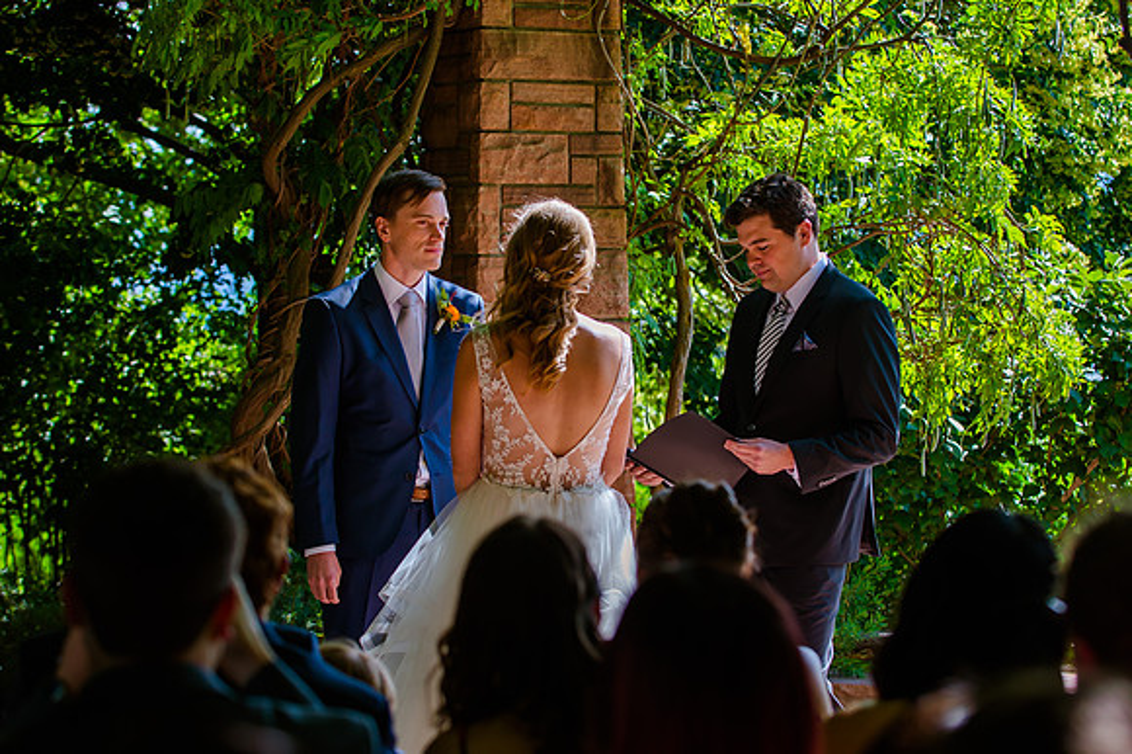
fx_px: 3678
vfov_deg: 11.7
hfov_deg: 17.5
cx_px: 565
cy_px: 370
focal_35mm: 117
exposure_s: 1/400
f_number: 4
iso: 200
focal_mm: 90
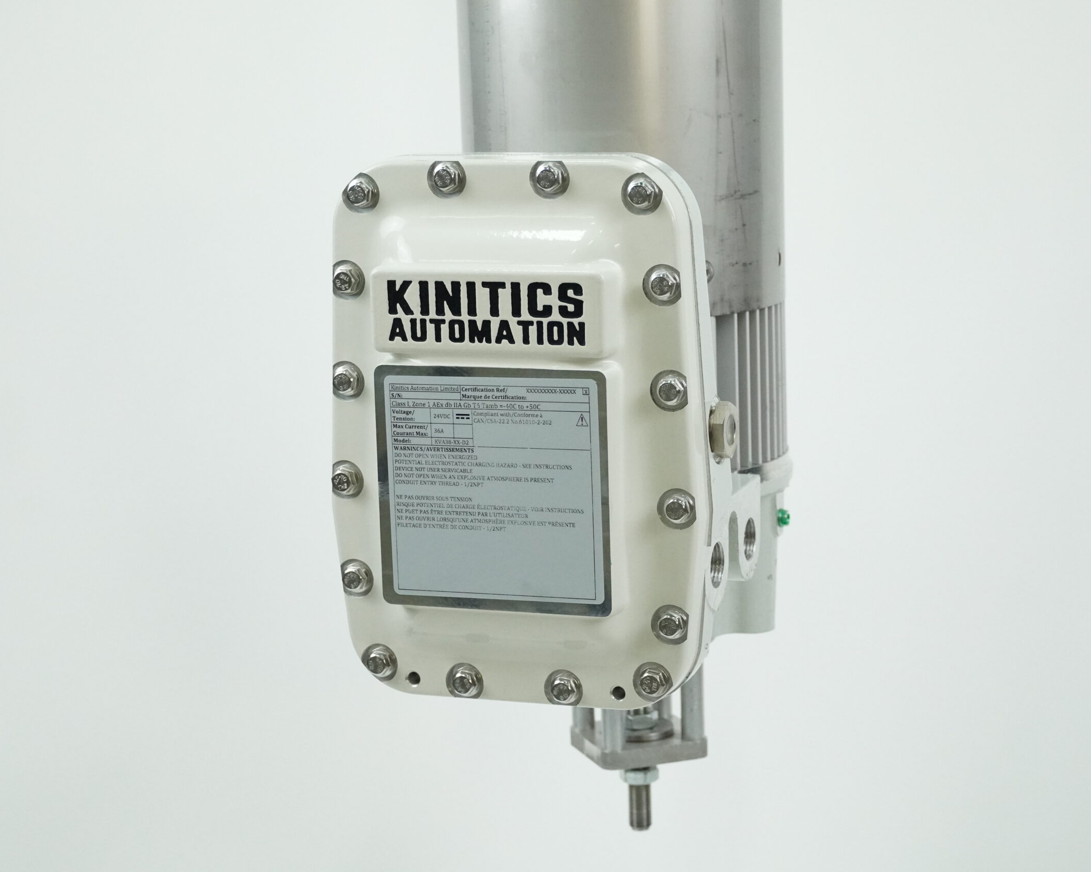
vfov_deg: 19.7
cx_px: 560
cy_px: 436
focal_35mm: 78
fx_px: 2519
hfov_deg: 24.4
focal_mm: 46
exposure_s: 1/400
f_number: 5
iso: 3200
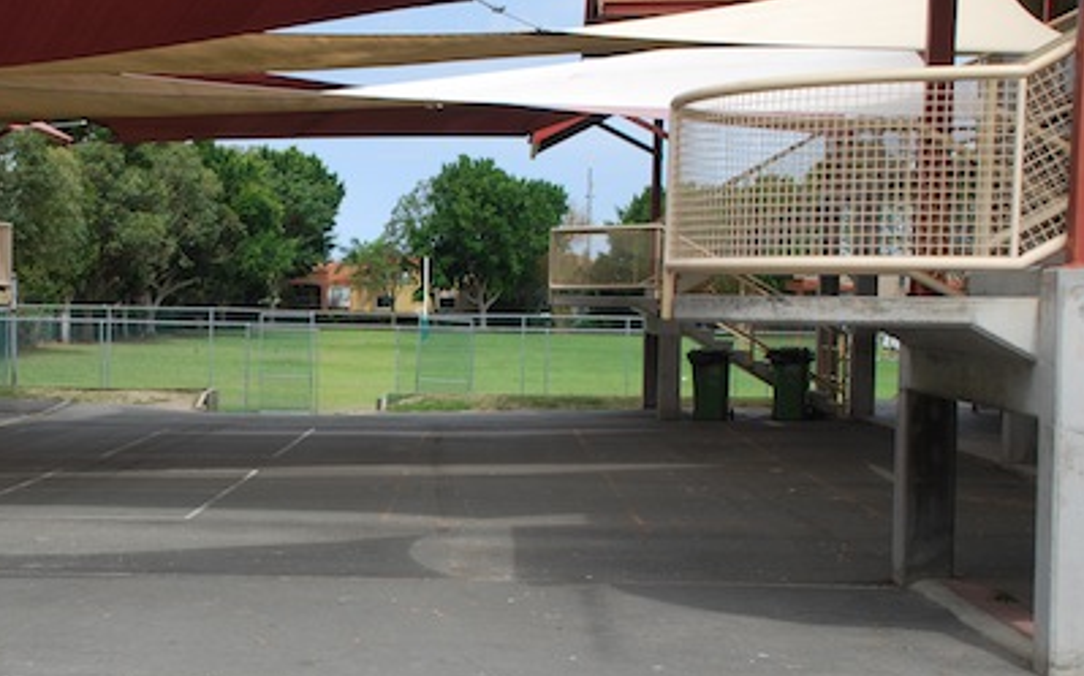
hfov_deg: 27.6
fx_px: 2179
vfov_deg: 17.6
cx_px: 307
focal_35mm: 74
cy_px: 387
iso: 100
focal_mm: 31
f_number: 7.1
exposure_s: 1/200
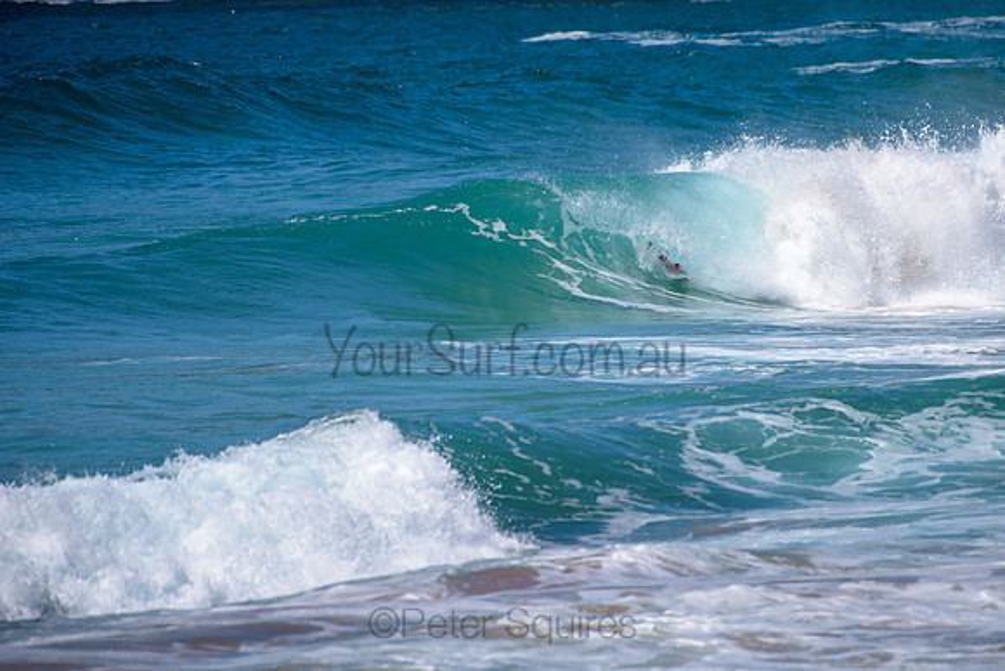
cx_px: 616
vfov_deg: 2.2
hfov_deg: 3.4
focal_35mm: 613
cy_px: 289
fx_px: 17111
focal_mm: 500
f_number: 5.6
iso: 90
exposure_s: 1/2000
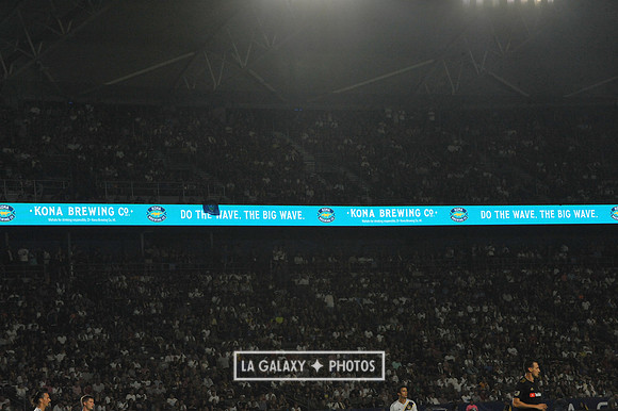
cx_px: 309
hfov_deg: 14.7
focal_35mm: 140
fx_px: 2402
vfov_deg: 9.8
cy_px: 206
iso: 3200
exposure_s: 1/500
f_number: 13
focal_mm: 140
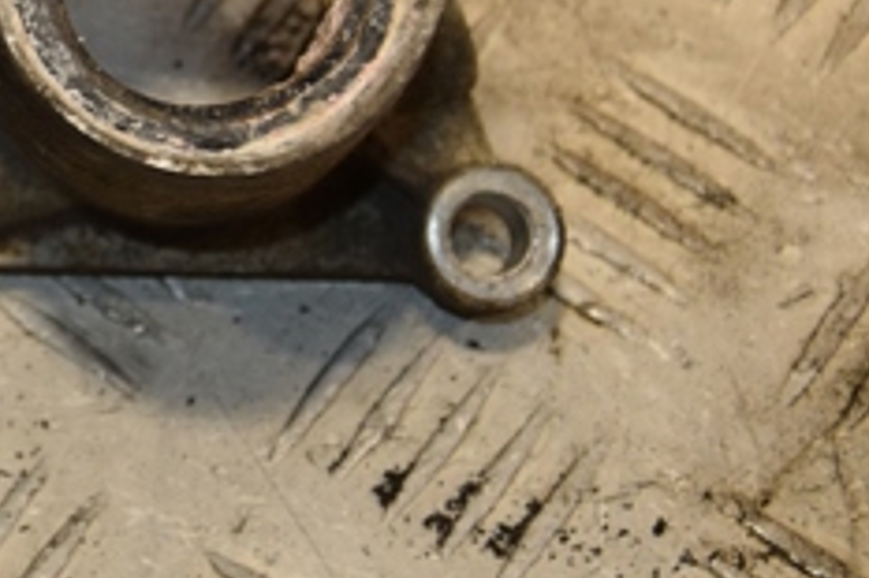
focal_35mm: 198
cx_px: -317
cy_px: -119
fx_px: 4776
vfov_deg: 6.9
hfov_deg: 10.1
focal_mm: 48
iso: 800
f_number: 5
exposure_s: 1/200
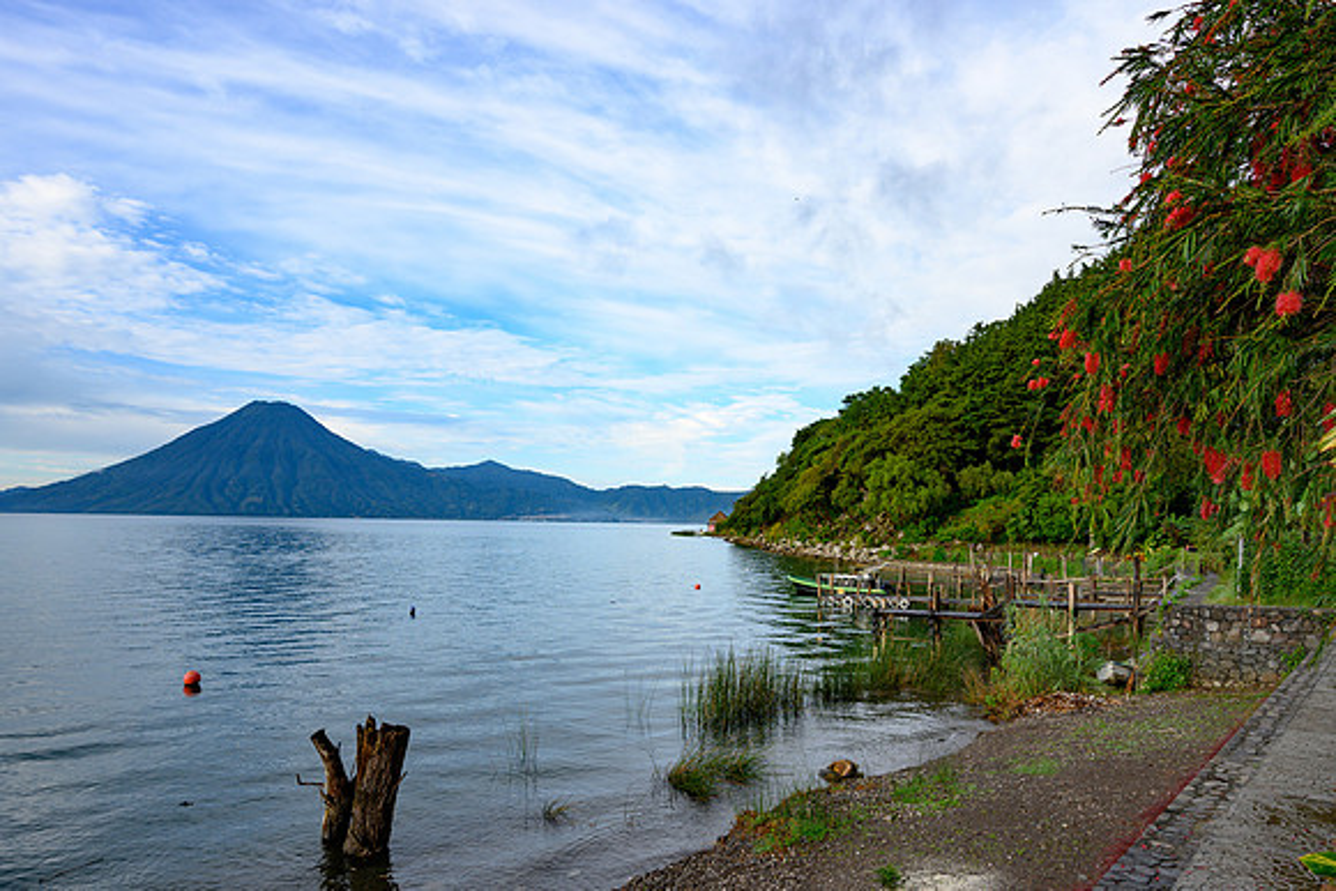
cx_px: 700
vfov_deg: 56.2
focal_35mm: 22
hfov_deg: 77.8
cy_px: 529
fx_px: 828
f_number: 8
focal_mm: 18
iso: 125
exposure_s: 1/125
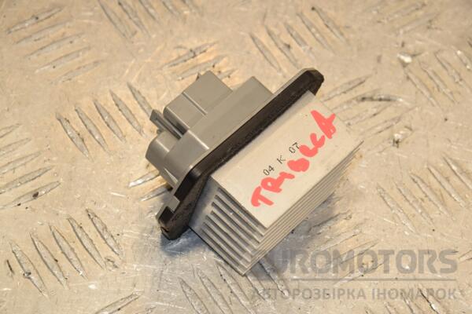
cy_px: 157
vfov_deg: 8.7
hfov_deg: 13.0
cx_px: 236
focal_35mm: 158
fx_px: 2065
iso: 800
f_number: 9
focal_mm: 105
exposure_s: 1/200
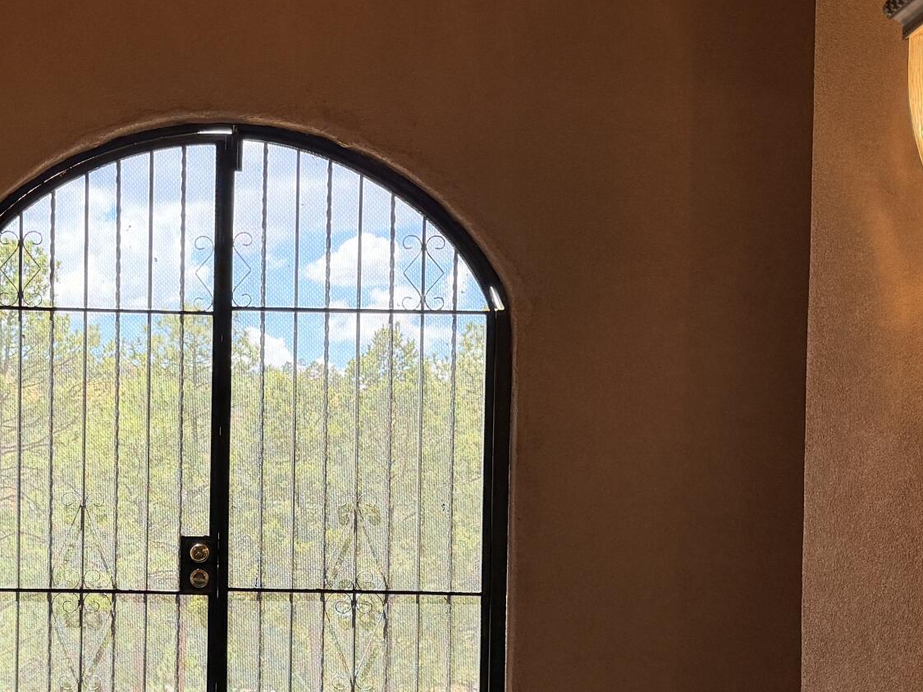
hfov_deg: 29.8
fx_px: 1707
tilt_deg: -0.2
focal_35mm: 64
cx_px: 234
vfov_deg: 22.5
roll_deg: -1.1
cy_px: 578
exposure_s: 1/188
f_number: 1.78
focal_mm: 6.76
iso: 200
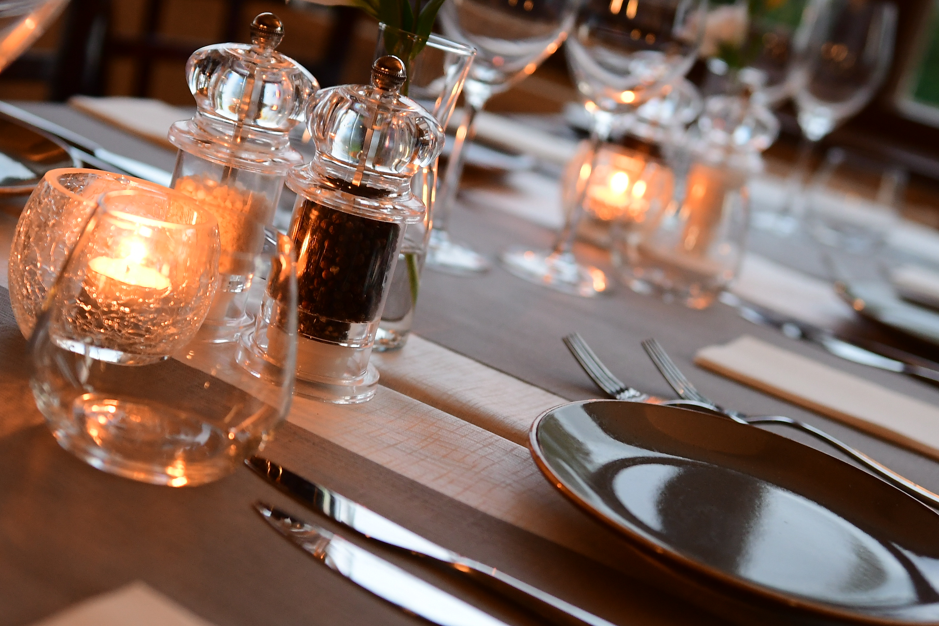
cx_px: 354
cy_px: 244
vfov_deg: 22.6
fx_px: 1565
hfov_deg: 33.3
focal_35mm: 60
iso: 800
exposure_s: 1/80
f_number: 1.8
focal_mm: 26
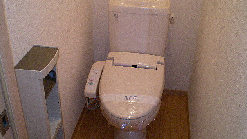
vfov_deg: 28.3
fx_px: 275
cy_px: 54
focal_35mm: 42
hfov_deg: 48.4
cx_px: 123
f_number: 3.1
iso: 200
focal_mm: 6.3
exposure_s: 1/30
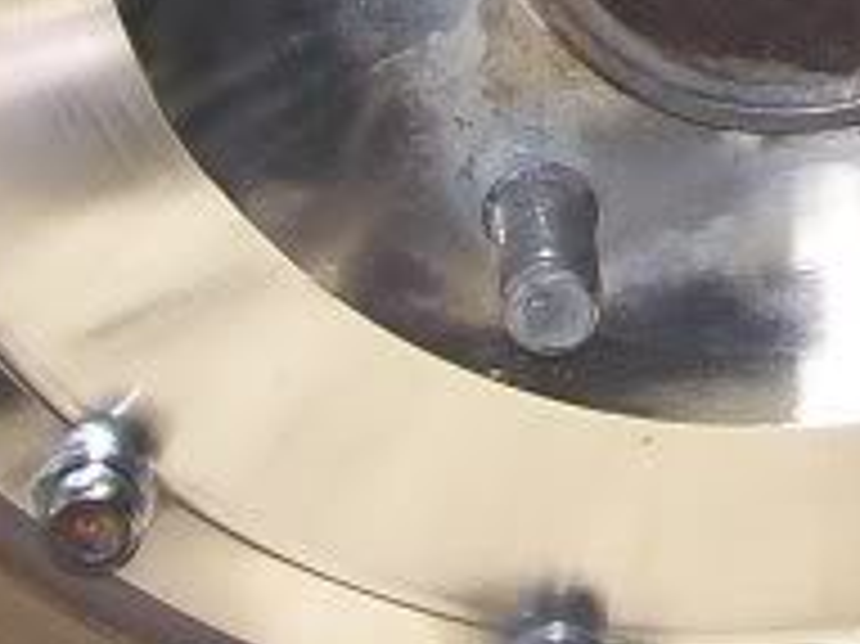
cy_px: -327
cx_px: 1022
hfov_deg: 10.1
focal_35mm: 193
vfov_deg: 7.5
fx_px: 4792
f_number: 2.7
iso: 80
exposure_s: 1/378
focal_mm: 6
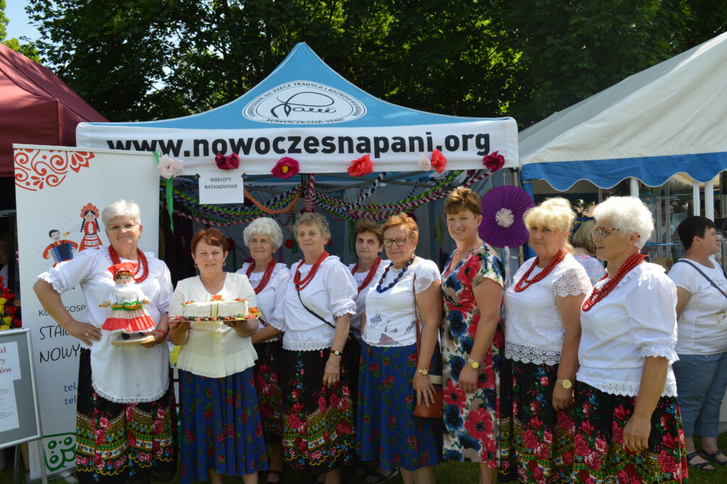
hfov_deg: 67.4
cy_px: 242
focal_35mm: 27
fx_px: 545
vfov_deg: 47.9
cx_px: 364
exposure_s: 1/200
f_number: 7.1
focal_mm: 18
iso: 100
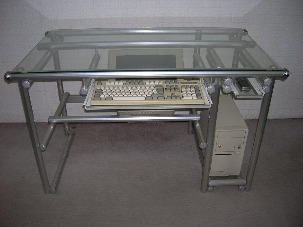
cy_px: 114
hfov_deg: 54.0
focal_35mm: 34
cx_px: 152
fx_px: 298
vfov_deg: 41.8
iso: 50
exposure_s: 1/60.1
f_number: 2.9
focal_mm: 5.7
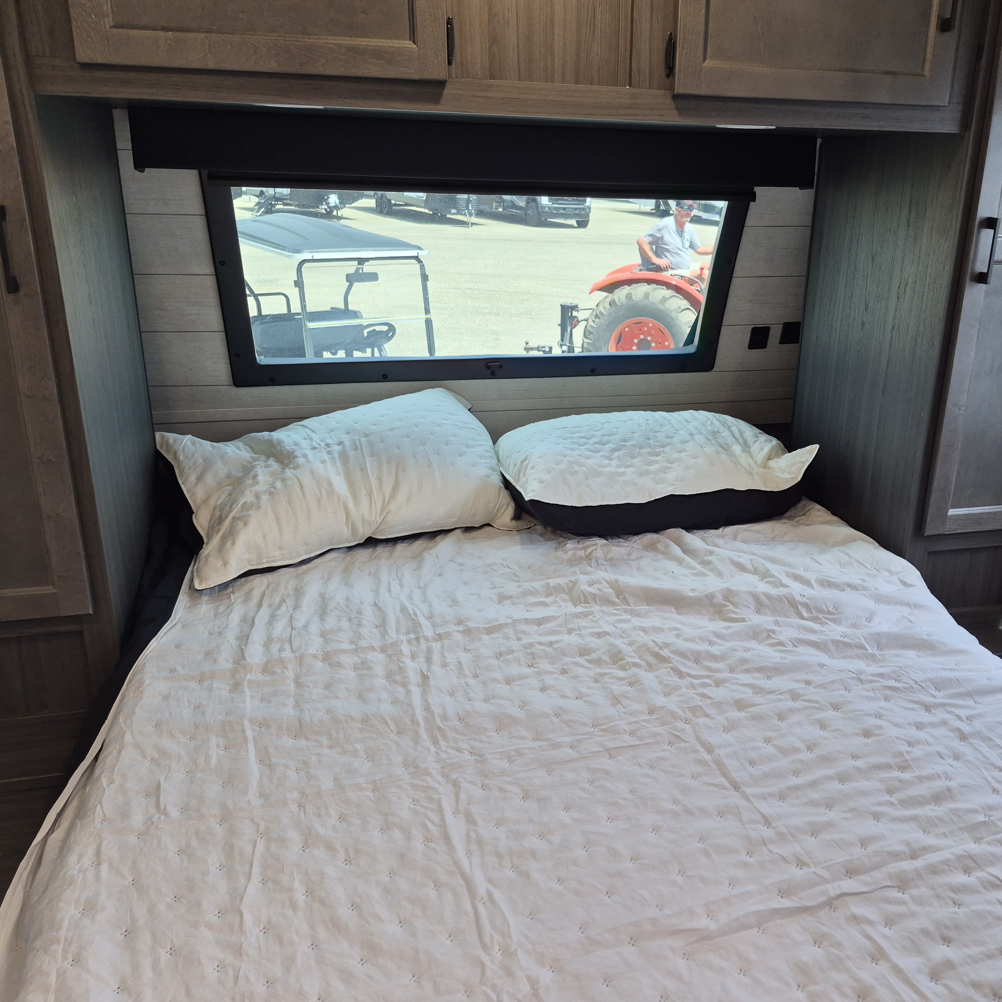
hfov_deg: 56.8
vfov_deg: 57.3
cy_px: 506
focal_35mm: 28
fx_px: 917
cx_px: 606
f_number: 1.8
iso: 125
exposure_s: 1/180
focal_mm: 5.4
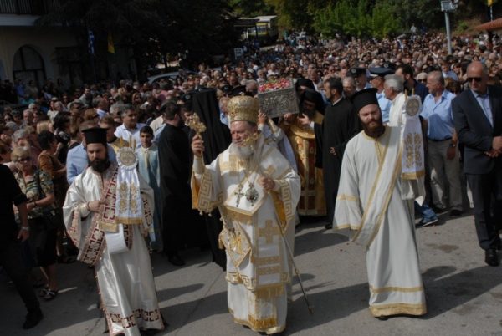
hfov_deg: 46.3
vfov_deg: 32.0
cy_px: 168
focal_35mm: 42
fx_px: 587
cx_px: 251
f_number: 13
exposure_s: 1/640
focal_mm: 28
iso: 400
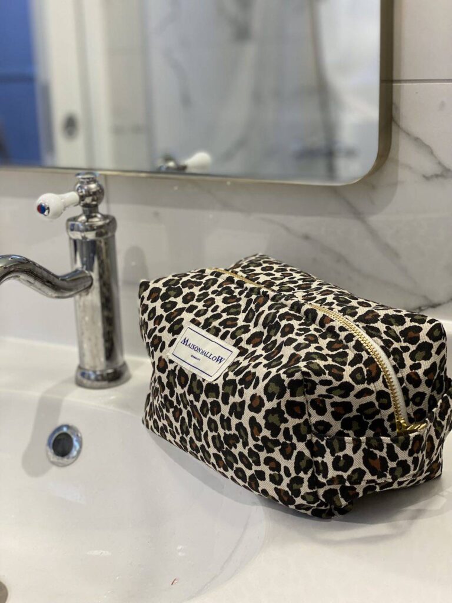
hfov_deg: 28.0
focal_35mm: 52
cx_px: 226
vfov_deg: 36.8
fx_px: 905
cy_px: 302
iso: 160
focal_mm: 6
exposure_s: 1/100
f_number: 2
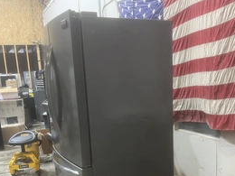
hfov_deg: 46.8
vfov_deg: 35.1
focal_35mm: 40
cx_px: 118
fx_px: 272
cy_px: 134
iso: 160
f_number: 1.6
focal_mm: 5.1
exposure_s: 1/60
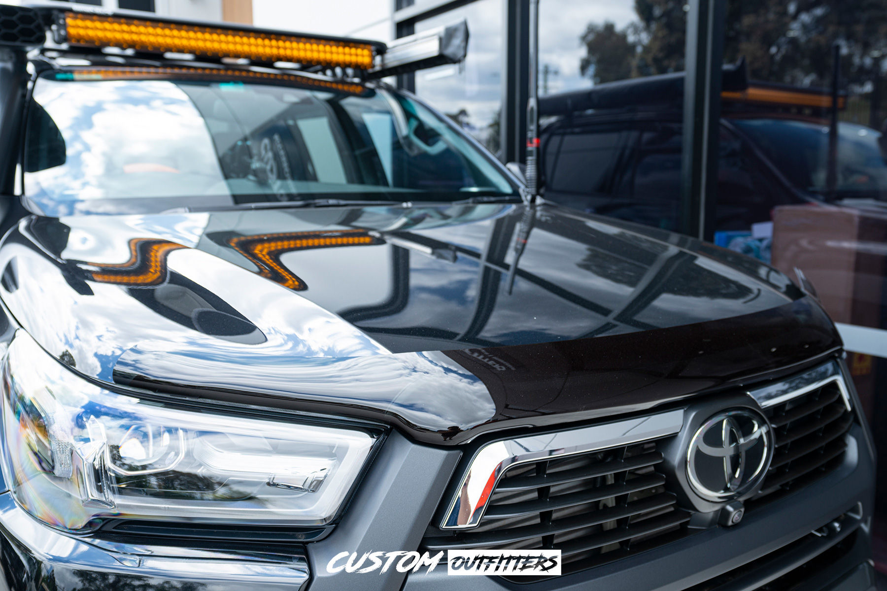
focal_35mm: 27
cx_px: 444
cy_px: 296
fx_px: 665
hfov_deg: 67.4
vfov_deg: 47.9
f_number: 4
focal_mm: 27
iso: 100
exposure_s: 1/60
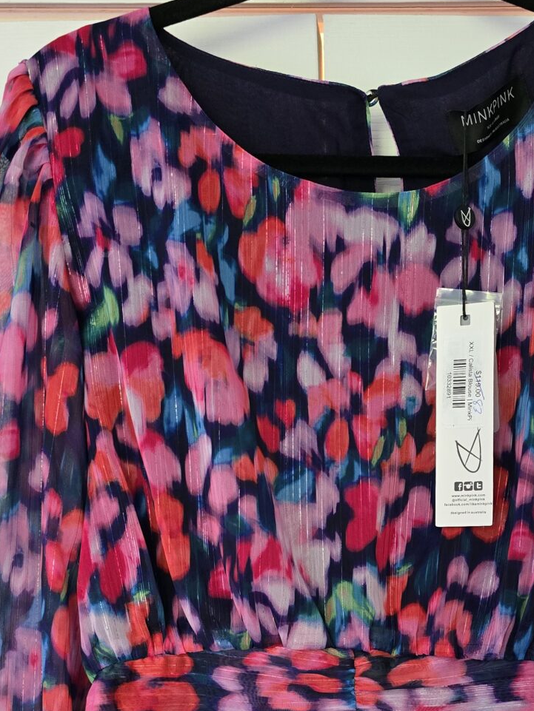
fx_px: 1008
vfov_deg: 37.3
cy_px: 583
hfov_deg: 28.9
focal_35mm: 49
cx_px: 437
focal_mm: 6.3
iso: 800
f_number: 1.7
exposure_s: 1/60
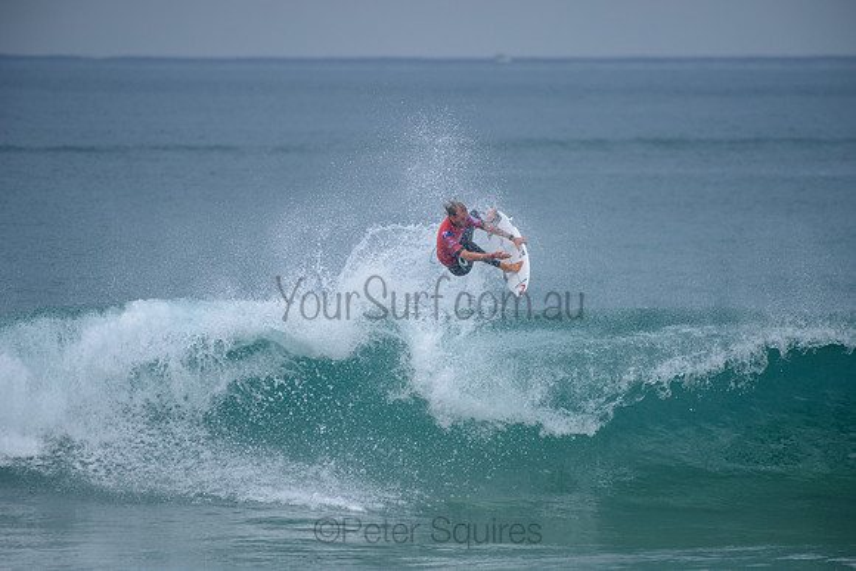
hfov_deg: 4.0
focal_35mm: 516
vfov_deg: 2.7
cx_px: 428
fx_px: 12264
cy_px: 286
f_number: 5.6
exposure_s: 1/2000
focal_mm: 500
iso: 360
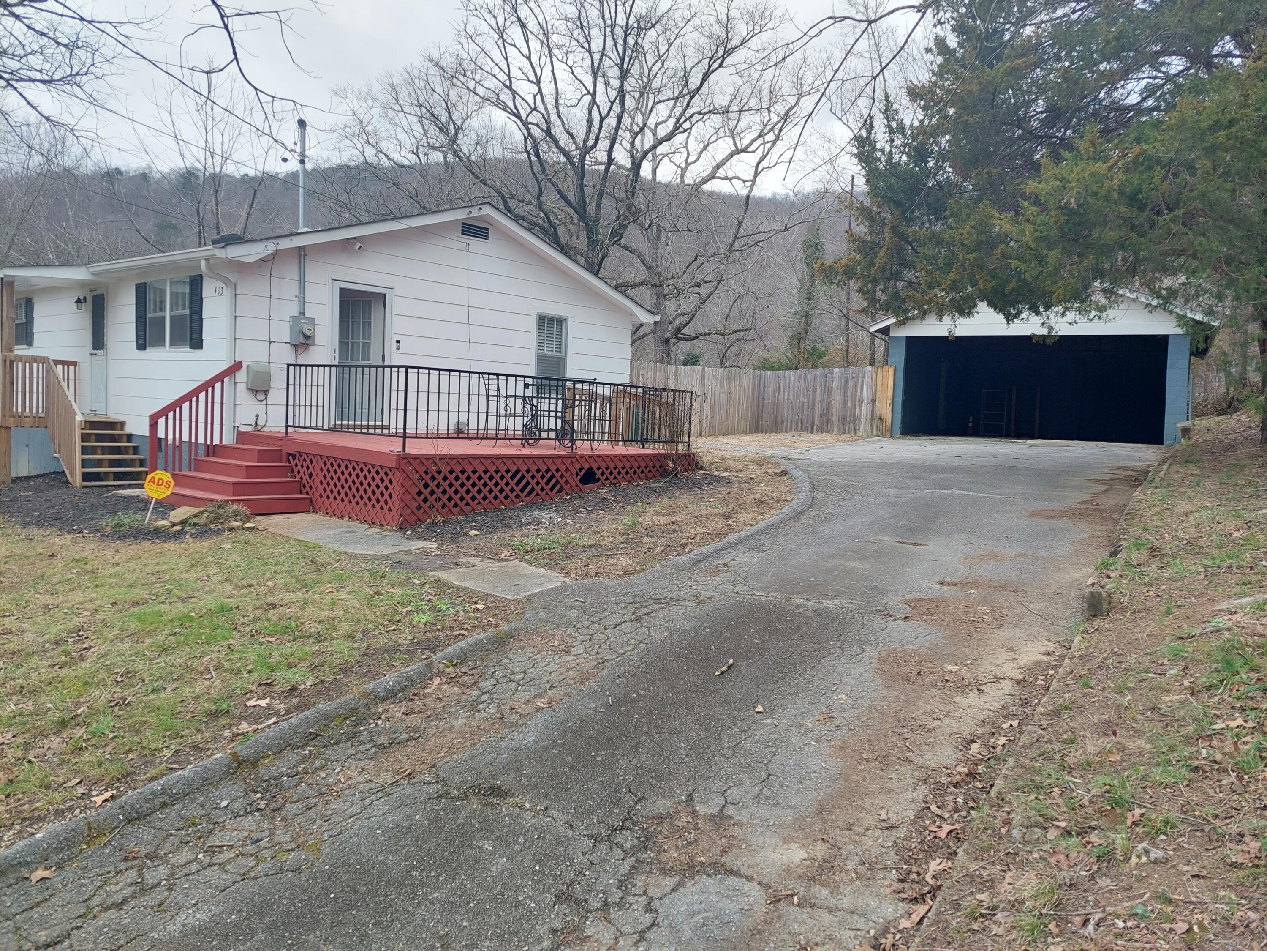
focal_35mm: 24
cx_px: 634
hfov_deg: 71.6
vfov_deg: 56.8
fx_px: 878
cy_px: 476
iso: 40
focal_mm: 5.23
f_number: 1.8
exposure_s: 1/176
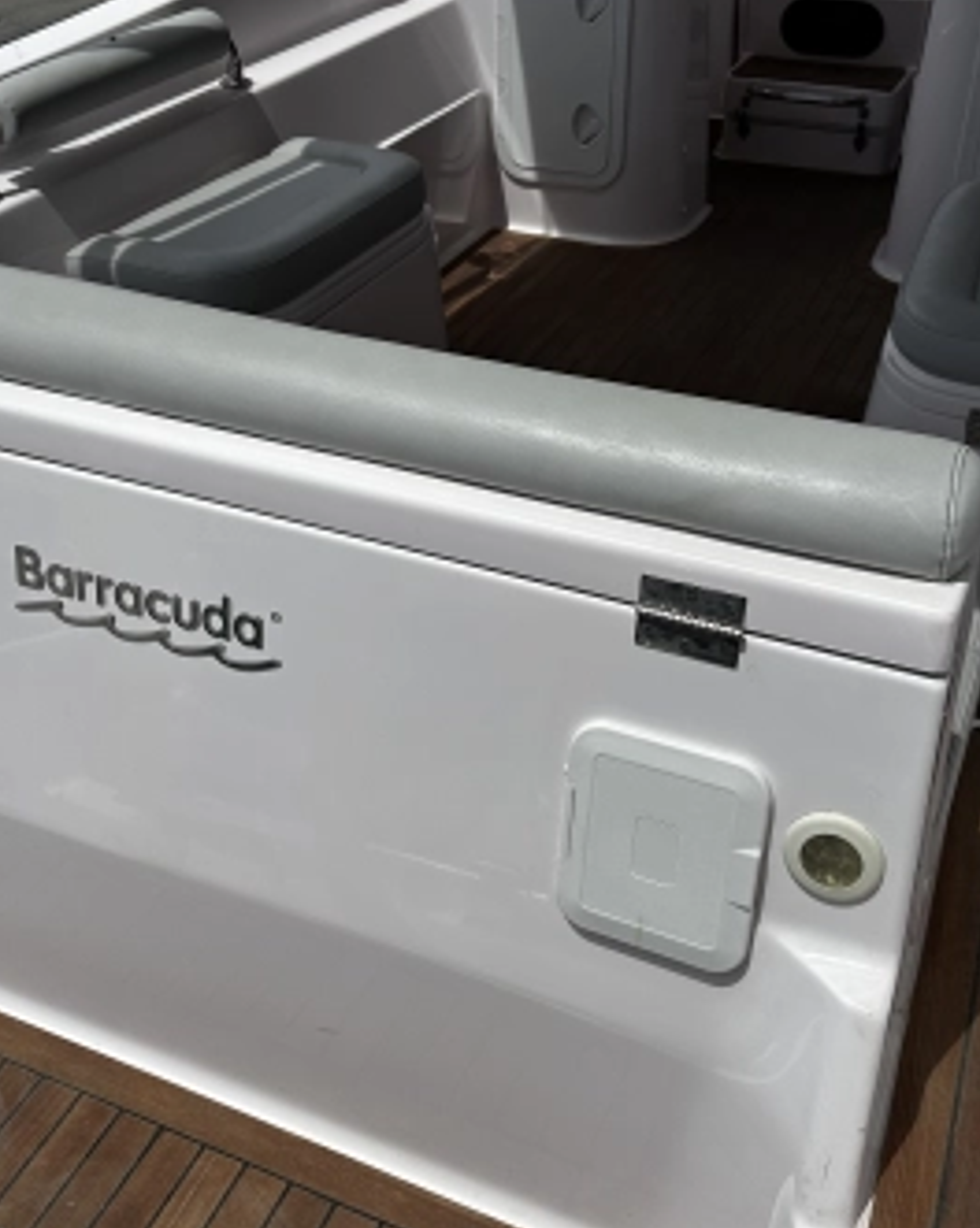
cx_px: 445
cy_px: 577
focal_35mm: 39
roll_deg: +0.8
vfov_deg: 46.9
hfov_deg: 38.1
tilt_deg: -30.9
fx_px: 1417
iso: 80
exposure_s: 1/10753
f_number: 1.78
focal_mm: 6.86
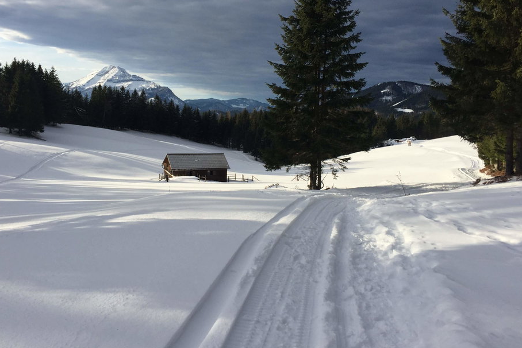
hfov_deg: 55.7
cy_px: 134
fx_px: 493
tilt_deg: -2.1
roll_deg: -0.7
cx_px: 240
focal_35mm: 34
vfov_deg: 38.7
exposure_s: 1/2326
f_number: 2.2
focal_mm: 4.15
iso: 32
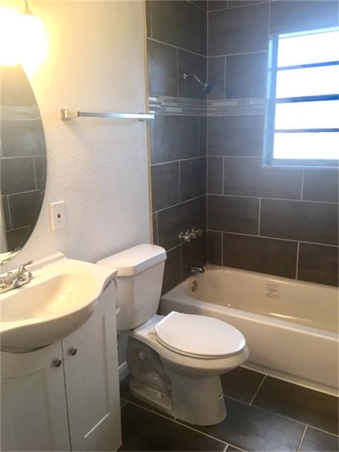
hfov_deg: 48.2
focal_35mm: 29
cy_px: 226
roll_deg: +1.8
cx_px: 170
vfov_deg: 61.7
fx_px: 379
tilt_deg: -13.4
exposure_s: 1/30
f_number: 2.2
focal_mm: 4.15
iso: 25
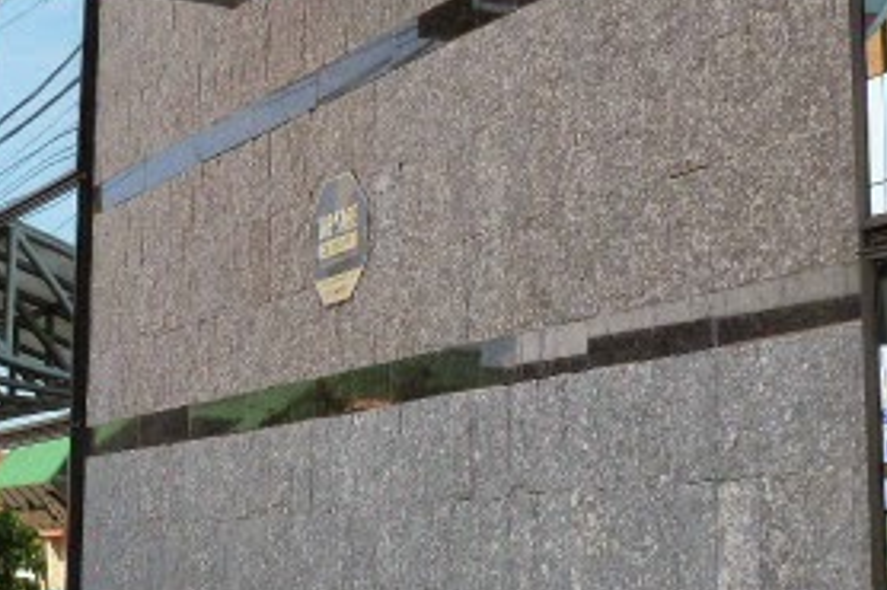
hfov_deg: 25.6
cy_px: 265
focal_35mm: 79
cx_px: 316
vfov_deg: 17.3
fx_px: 1945
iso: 160
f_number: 4
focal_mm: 5.9
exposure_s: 1/250
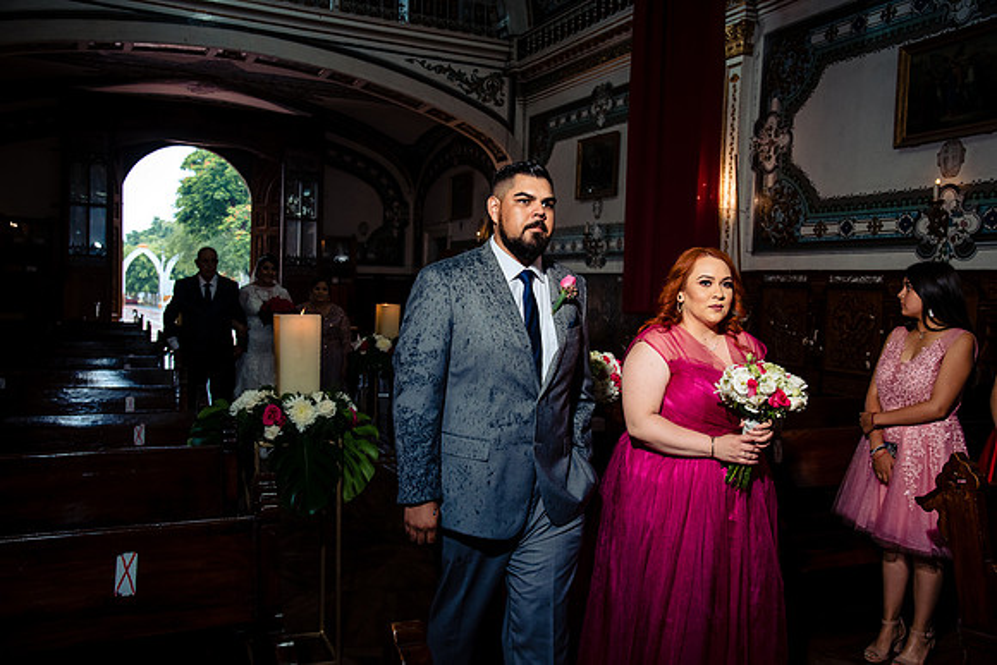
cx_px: 498
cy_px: 332
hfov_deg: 58.7
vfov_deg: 41.1
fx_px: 886
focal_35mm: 32
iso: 1600
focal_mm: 32
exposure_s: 1/160
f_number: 6.3
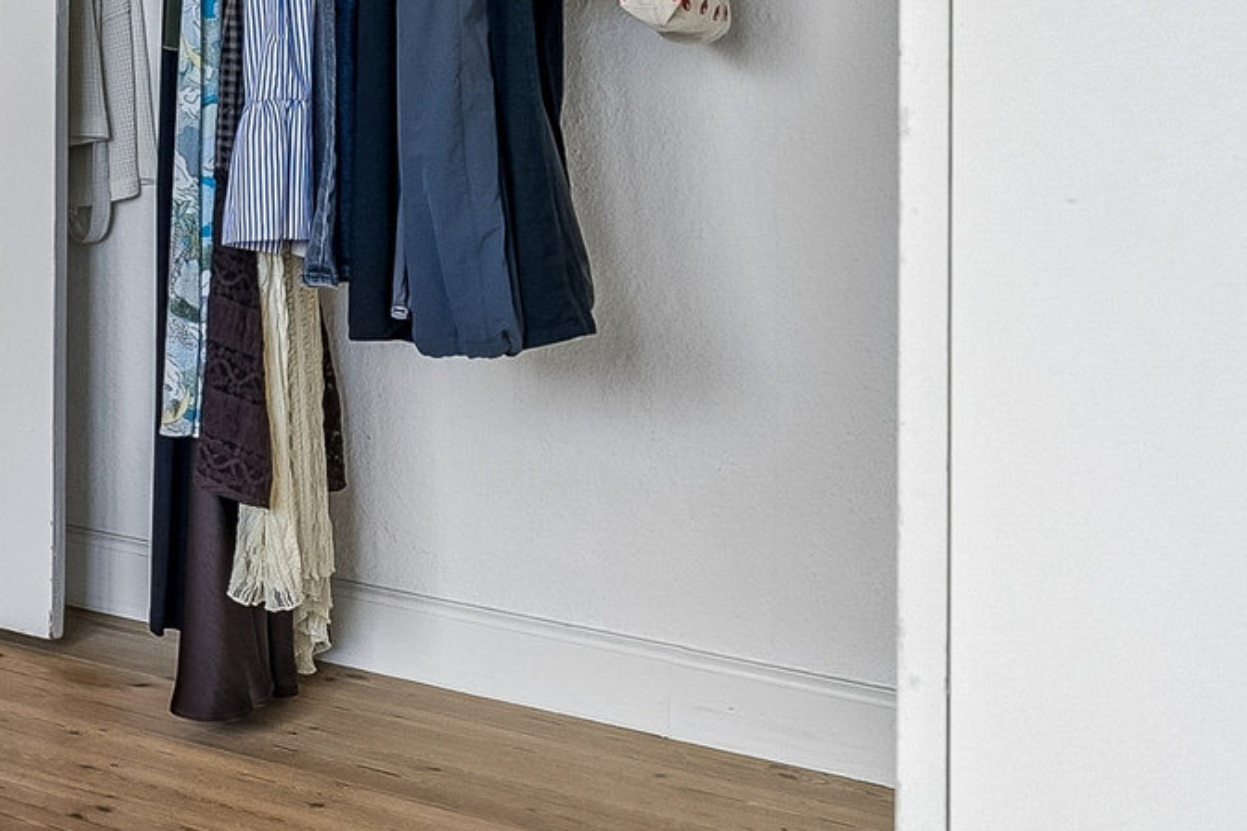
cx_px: -820
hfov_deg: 22.2
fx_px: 2321
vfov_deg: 19.0
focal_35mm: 67
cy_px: -197
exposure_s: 1/50
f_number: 5.6
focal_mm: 15
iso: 400
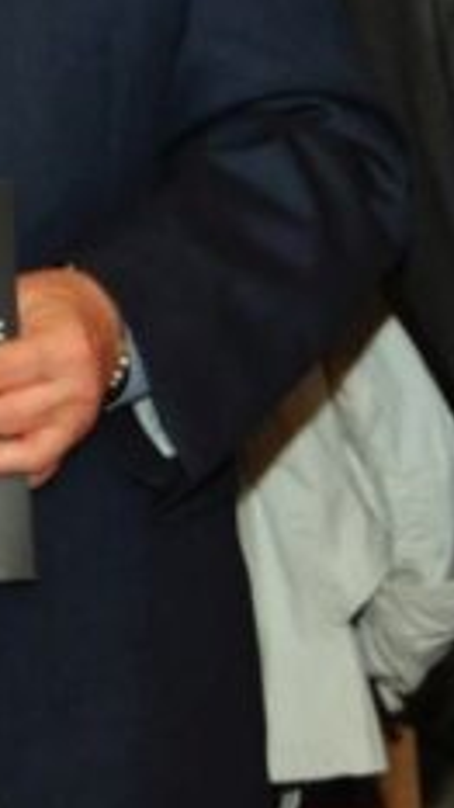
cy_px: -106
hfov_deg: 3.8
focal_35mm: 317
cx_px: -513
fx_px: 6787
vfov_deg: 6.8
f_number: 4.5
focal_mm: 46
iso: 800
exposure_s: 1/125
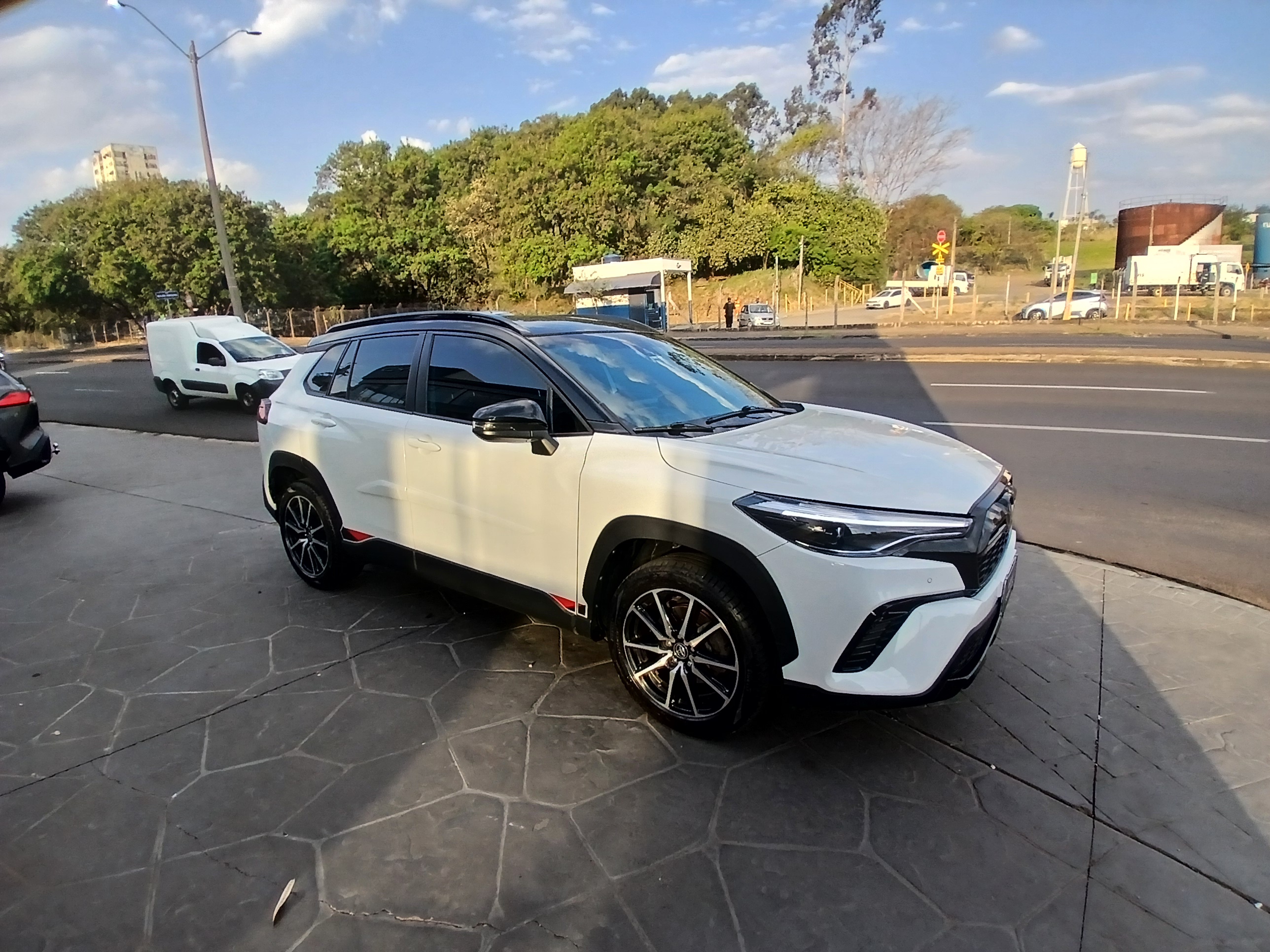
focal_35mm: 17
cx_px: 635
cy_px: 476
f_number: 2.2
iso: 50
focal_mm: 1.4
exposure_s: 1/357
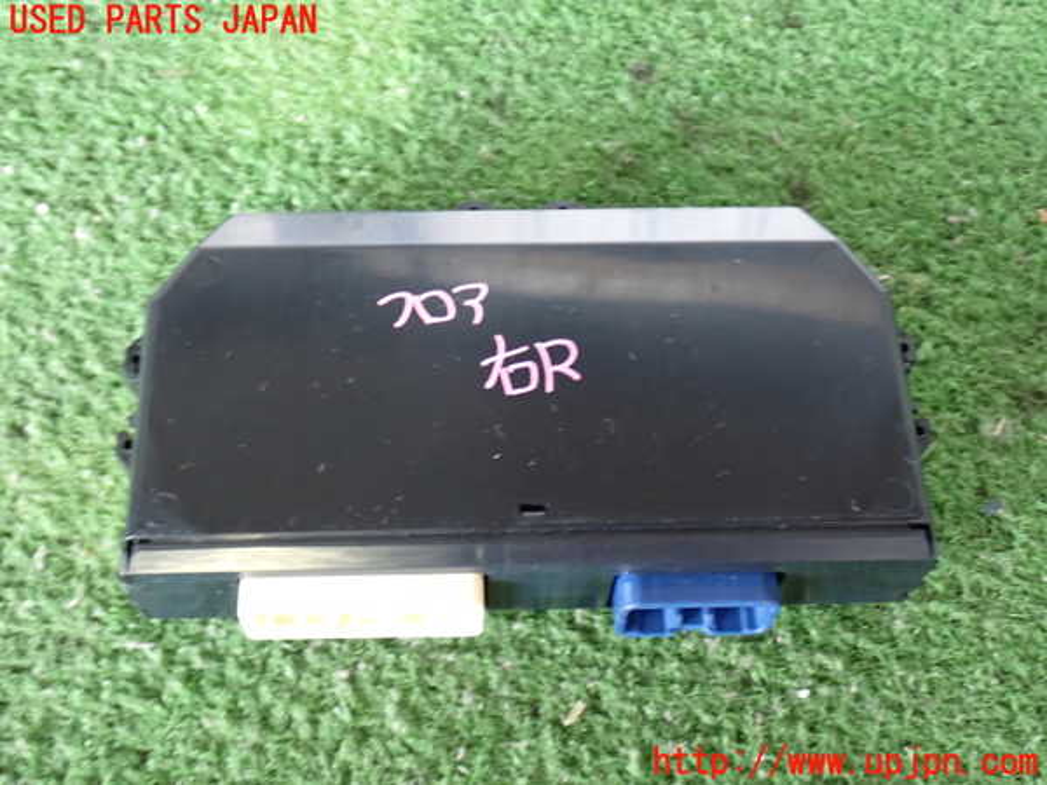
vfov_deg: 30.9
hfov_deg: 40.4
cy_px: 392
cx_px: 524
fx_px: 1422
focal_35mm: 47
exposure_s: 1/15
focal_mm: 8.4
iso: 800
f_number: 3.1
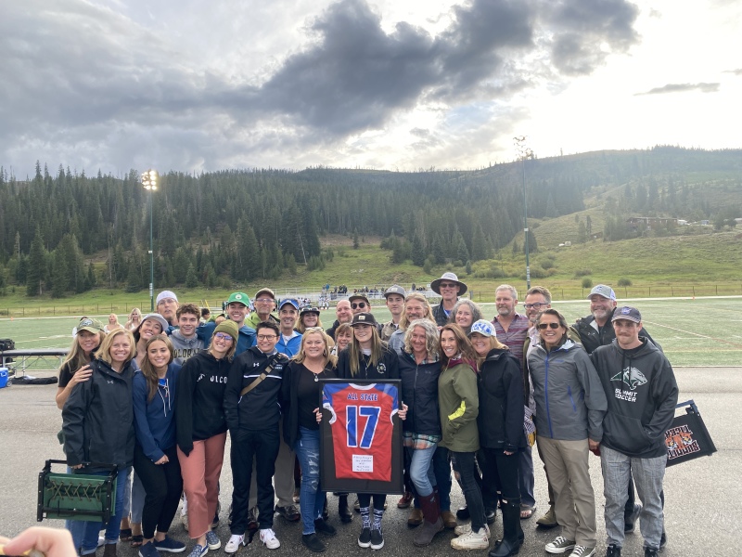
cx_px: 371
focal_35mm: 26
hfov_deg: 67.3
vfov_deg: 53.1
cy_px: 278
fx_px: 557
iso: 32
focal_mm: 4.25
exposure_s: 1/295
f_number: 1.8
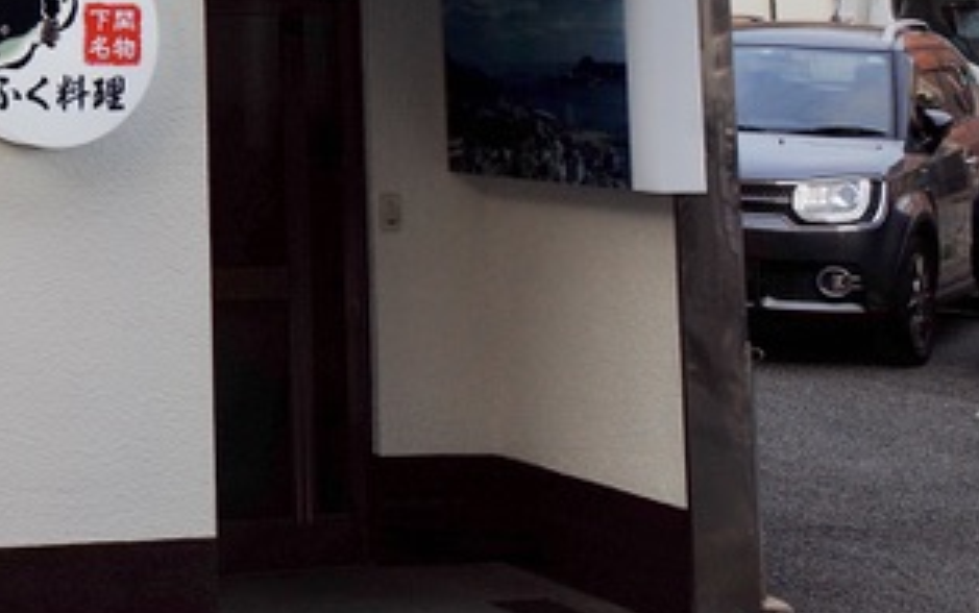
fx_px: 2643
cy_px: -346
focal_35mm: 99
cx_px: -515
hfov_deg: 18.5
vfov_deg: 12.5
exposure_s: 1/90
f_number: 5.6
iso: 100
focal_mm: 18.3
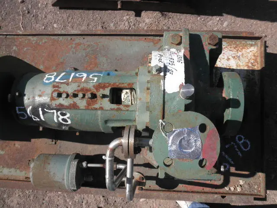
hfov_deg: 63.4
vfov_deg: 49.7
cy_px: 104
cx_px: 138
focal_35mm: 28
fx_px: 224
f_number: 8.5
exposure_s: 1/125
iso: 64
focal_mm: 5
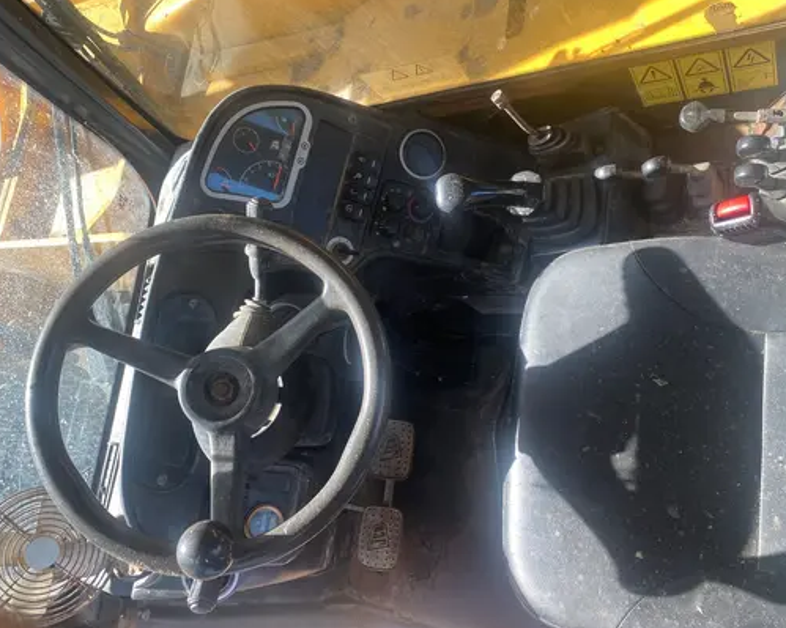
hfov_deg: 62.1
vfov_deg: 51.5
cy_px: 316
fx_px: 651
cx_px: 425
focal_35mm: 28
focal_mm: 4.25
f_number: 1.8
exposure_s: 1/148
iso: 32
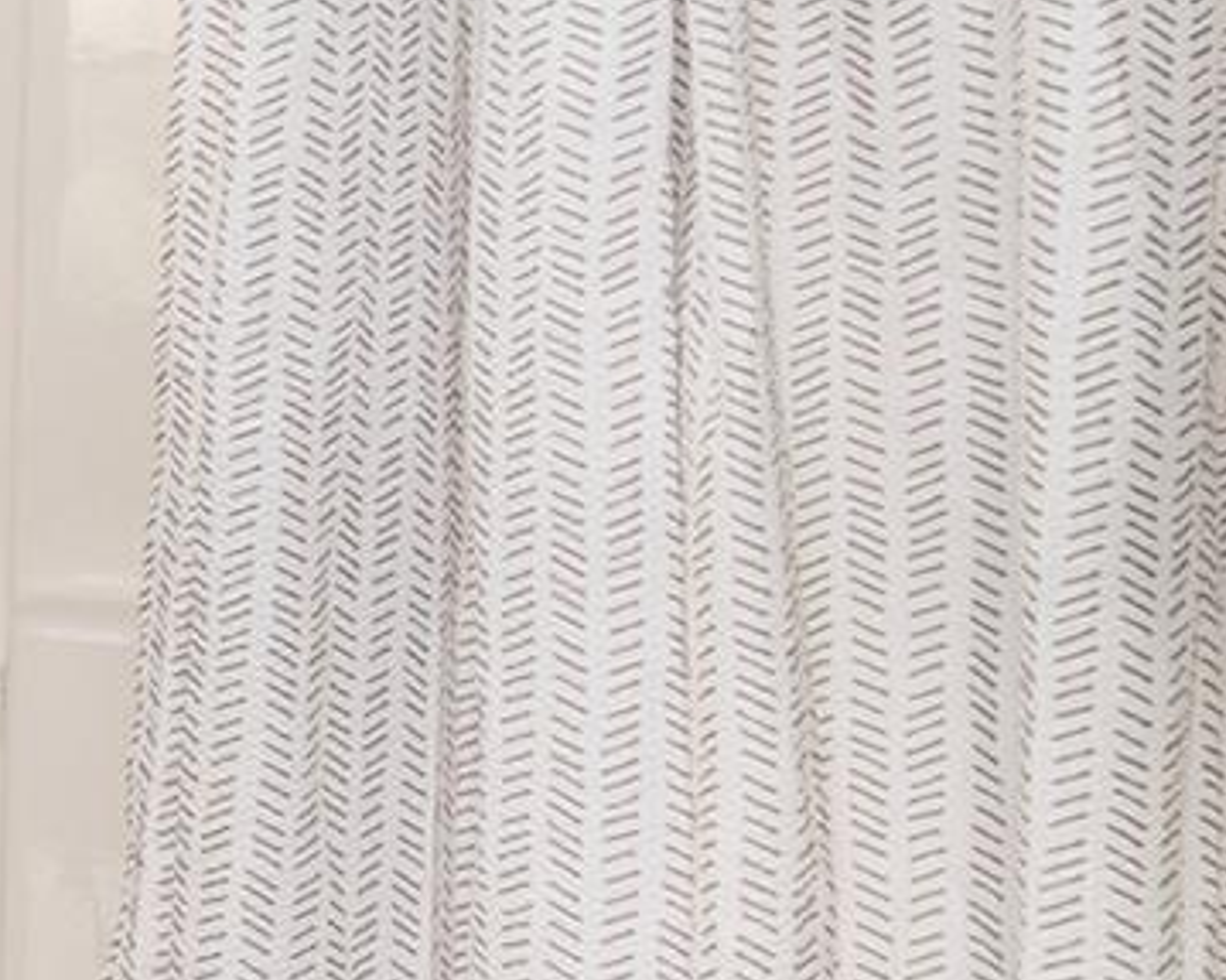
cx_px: -1875
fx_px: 2721
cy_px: 90
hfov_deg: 14.2
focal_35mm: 75
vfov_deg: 20.0
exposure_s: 1/200
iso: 320
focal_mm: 14
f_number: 7.1
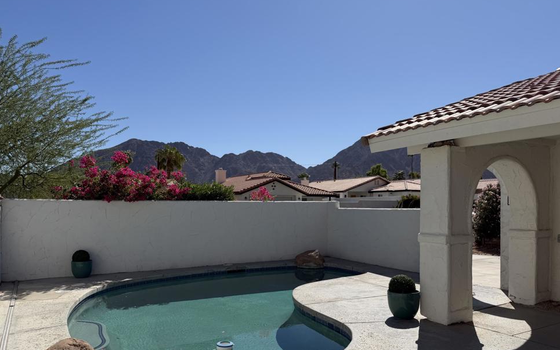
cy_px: 214
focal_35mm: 27
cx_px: 278
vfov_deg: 45.7
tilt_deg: +0.6
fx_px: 412
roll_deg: -0.3
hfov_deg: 68.4
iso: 80
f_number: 1.78
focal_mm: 6.76
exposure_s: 1/9091
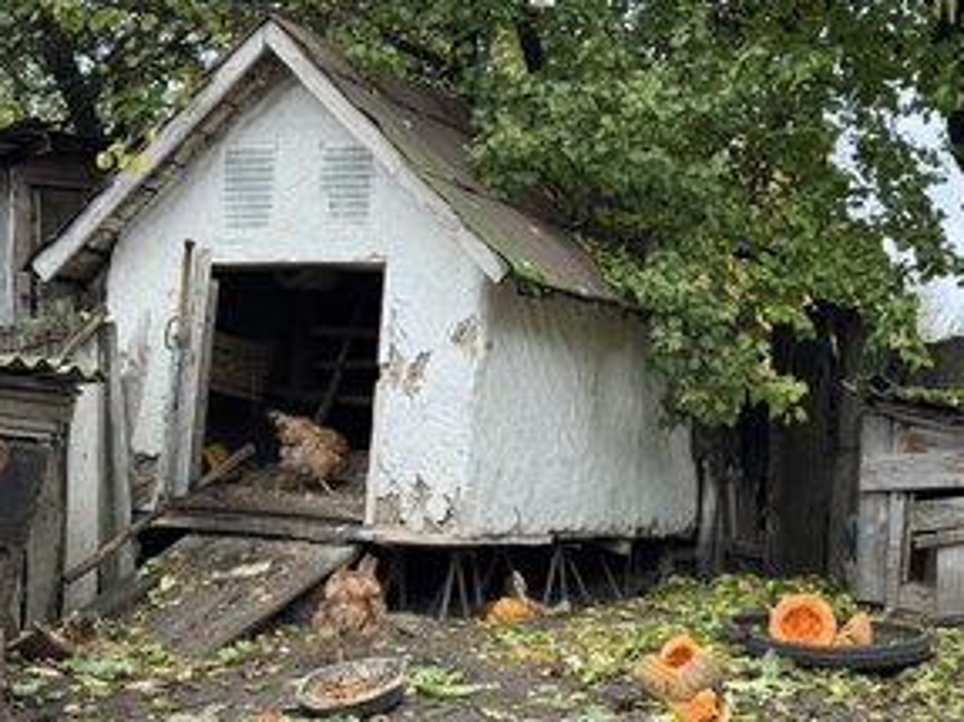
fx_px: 1865
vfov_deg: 21.9
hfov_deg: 29.0
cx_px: 537
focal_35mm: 67
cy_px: 420
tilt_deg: +0.1
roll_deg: +0.0
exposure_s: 1/121
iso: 50
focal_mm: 6.76
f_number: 1.78
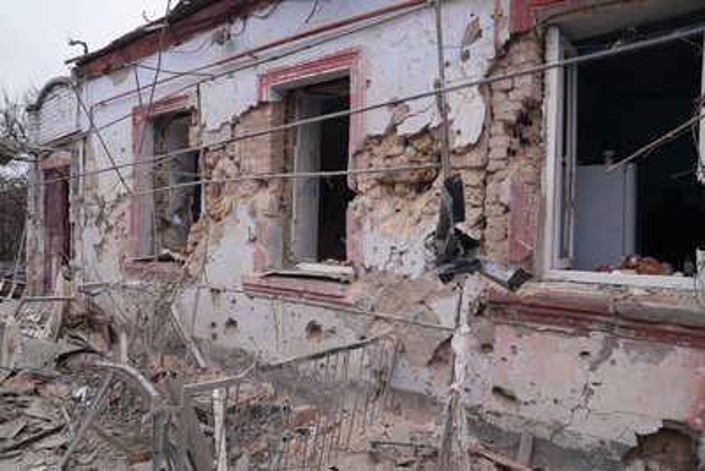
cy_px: 236
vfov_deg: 53.2
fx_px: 470
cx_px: 352
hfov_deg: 73.7
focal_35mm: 24
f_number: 4
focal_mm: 24
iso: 125
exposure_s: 1/160
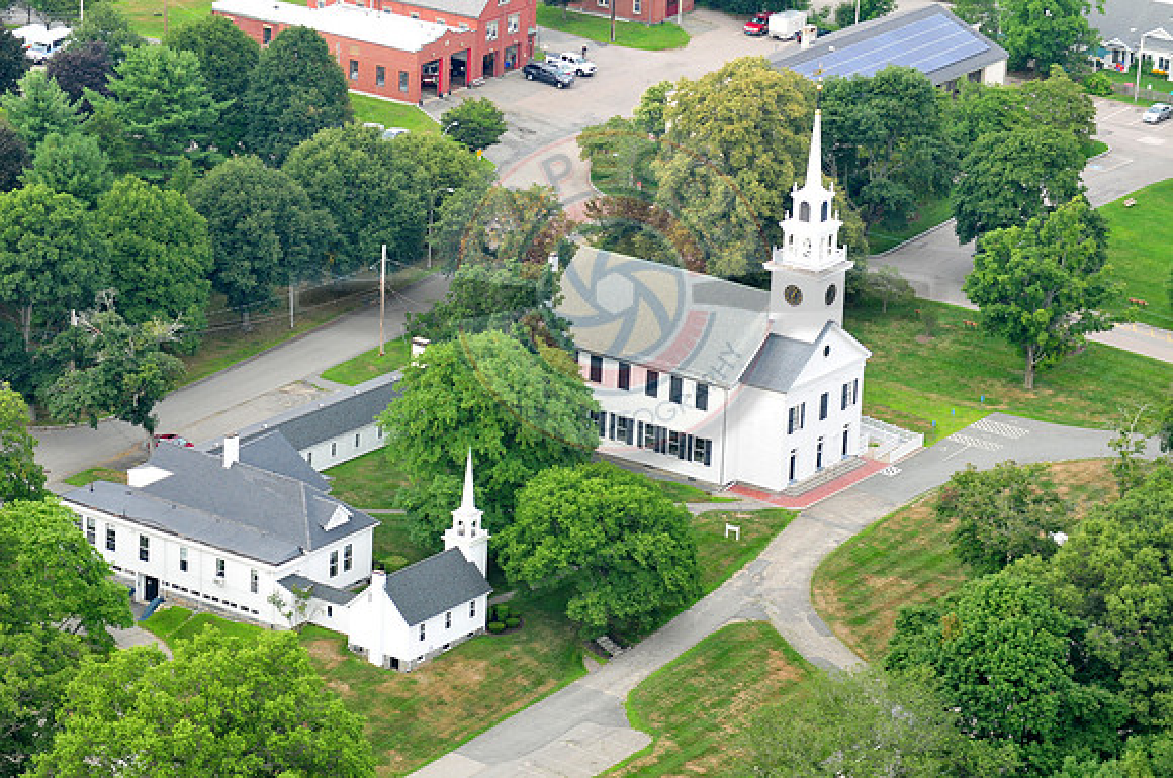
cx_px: 586
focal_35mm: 150
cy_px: 389
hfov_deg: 13.7
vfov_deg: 9.1
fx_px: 4881
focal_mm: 100
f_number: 5.6
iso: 400
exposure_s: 1/125
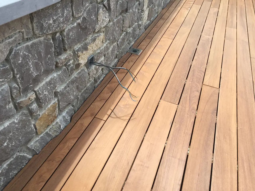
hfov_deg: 61.7
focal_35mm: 29
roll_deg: -6.8
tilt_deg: -40.1
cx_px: 128
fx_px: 214
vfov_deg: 48.2
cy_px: 96
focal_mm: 4.15
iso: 32
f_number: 2.2
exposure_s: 1/1163
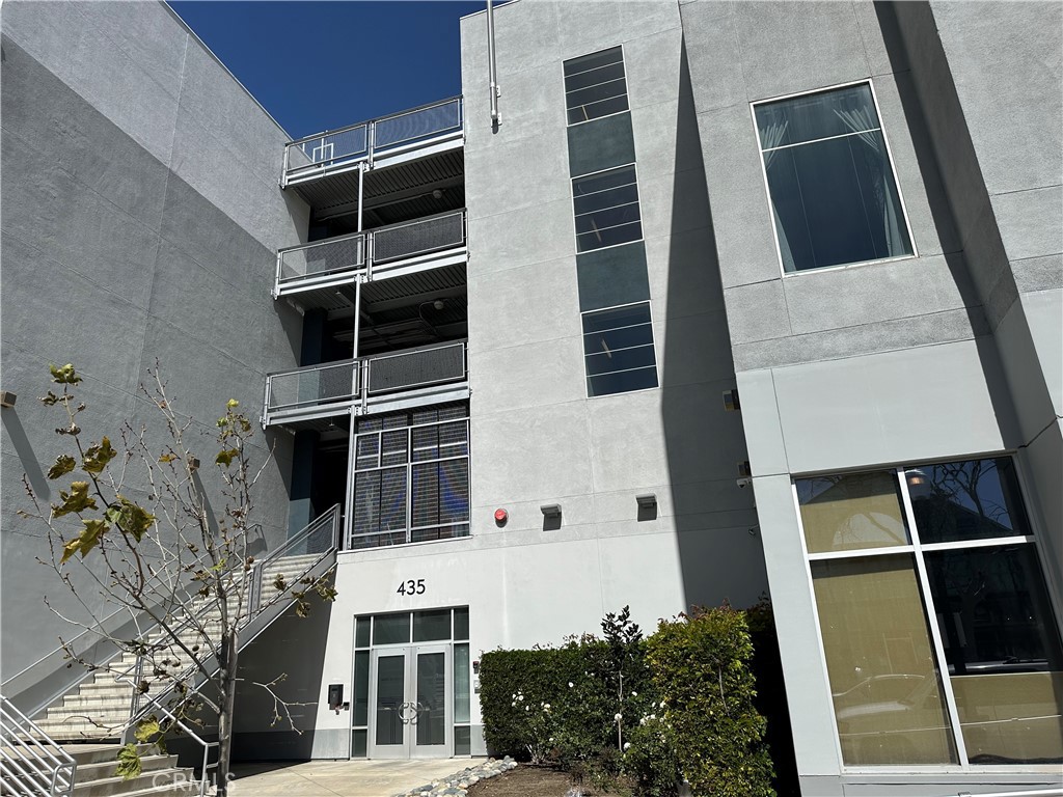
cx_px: 532
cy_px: 398
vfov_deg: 56.8
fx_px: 737
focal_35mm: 24
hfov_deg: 71.6
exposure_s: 1/8197
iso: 80
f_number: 1.78
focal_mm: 6.86
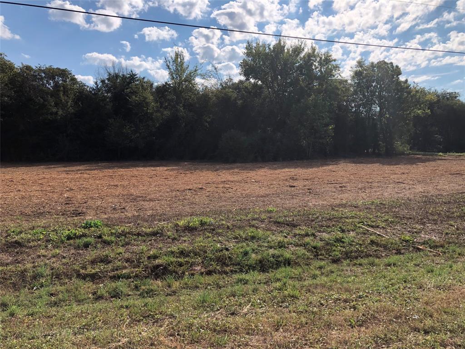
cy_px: 174
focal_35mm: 29
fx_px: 390
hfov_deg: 61.7
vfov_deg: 48.2
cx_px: 232
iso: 20
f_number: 1.8
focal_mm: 3.99
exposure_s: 1/2024
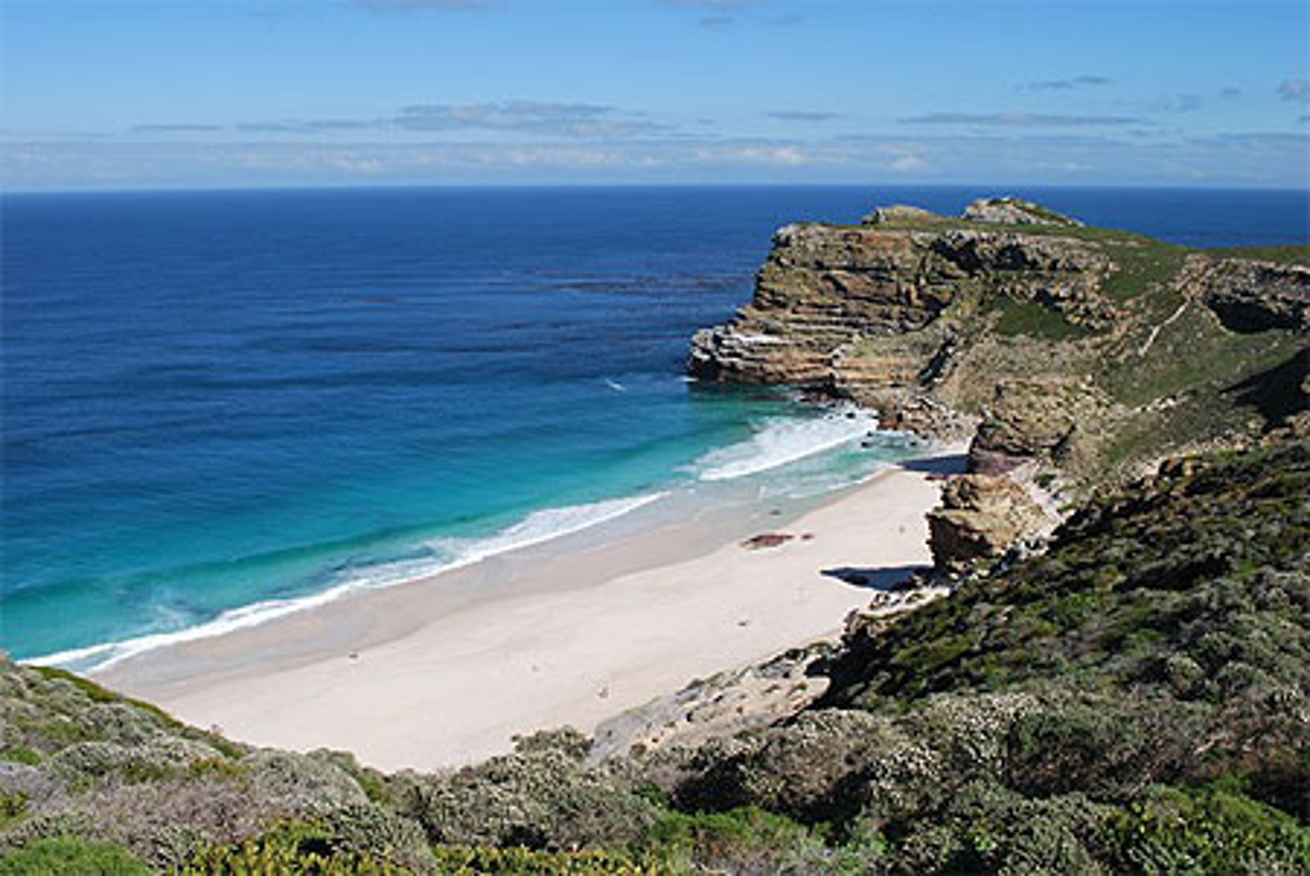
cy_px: 438
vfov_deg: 40.1
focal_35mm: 33
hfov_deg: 57.2
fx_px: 1202
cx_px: 655
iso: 100
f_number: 9
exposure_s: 1/320
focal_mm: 22
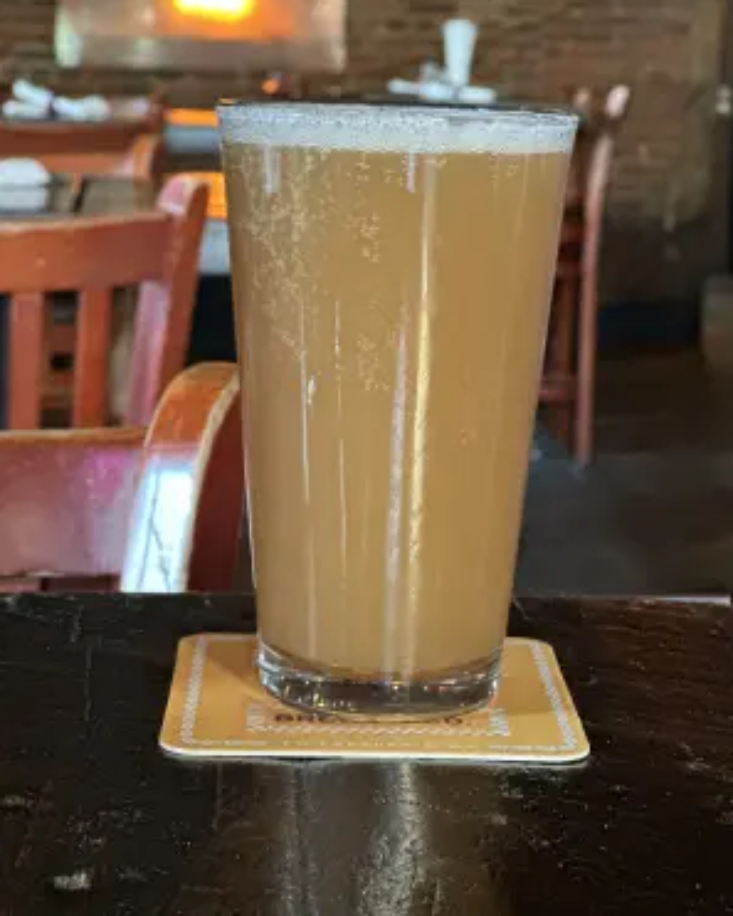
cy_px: 430
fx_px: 2196
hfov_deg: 19.0
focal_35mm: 81
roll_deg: -3.3
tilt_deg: -7.9
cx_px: 365
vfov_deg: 23.6
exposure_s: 1/15
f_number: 2.8
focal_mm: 9
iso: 640
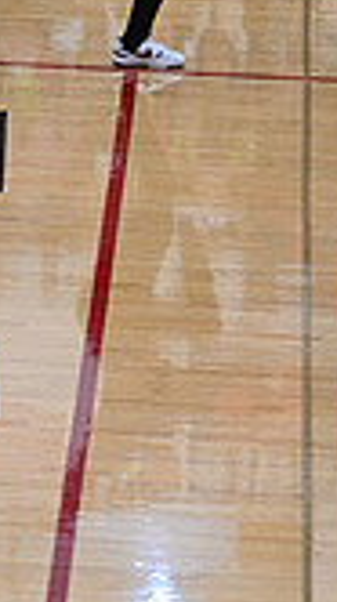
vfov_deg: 5.9
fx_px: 5848
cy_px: -16
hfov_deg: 3.2
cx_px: -620
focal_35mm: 367
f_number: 4
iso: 4000
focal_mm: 100
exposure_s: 1/400
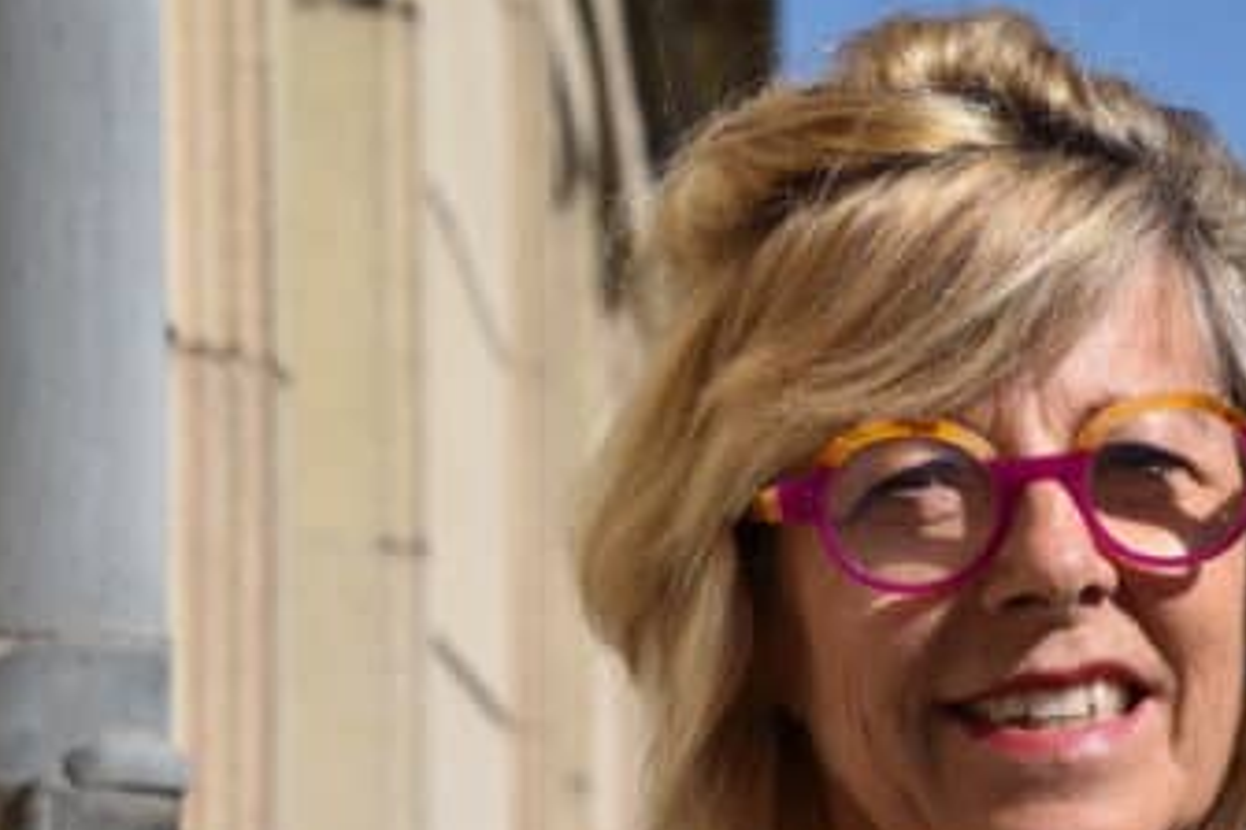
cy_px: 674
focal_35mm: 174
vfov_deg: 7.9
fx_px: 6018
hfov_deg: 11.7
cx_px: 1094
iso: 200
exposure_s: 1/1000
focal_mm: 65
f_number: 8
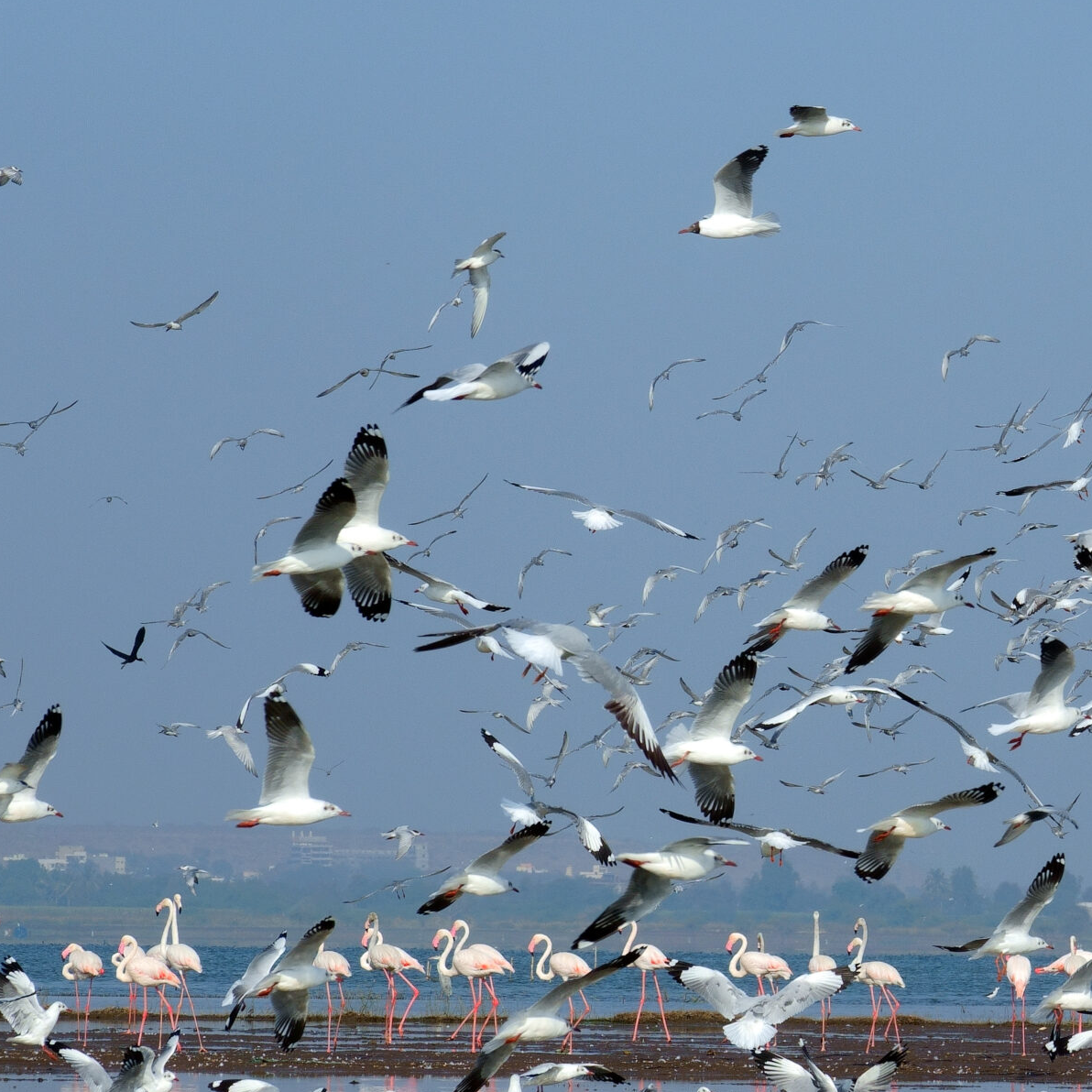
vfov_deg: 5.4
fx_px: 11528
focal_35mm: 323
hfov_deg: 5.4
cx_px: 1080
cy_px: 579
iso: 100
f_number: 5
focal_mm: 64.84
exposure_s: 1/1000
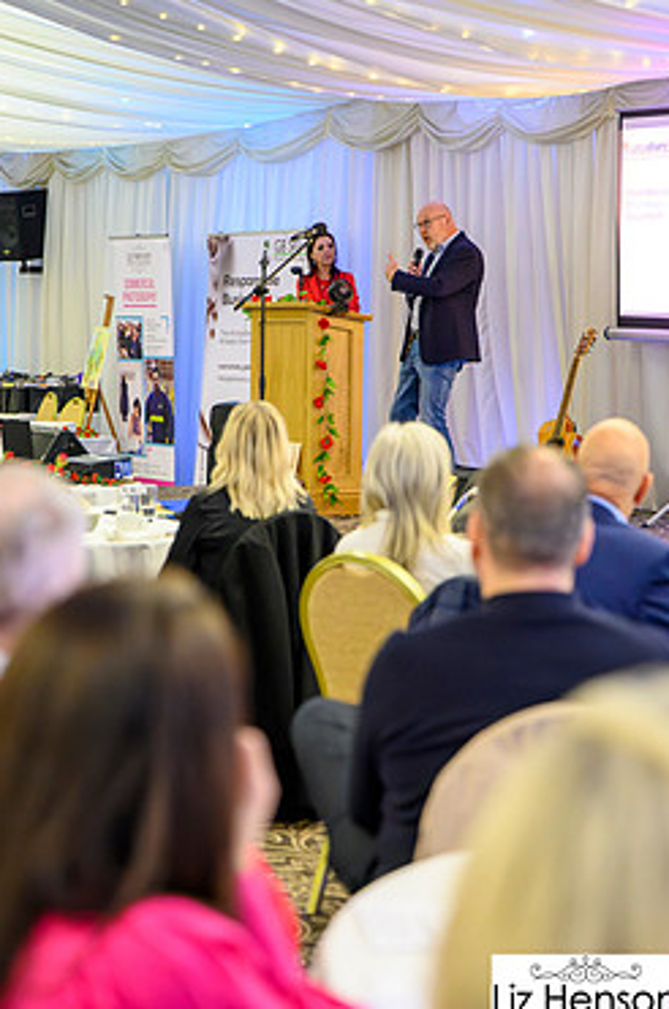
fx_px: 2378
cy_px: 468
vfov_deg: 23.9
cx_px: 281
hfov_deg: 16.0
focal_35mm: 85
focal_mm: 70
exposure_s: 1/200
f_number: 2.8
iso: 12800
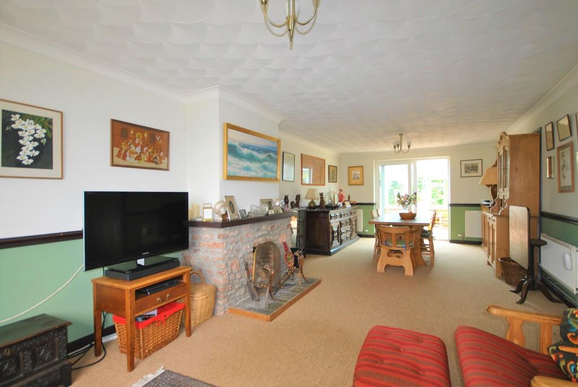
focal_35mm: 15
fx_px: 241
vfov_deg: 77.5
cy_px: 194
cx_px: 289
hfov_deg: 100.3
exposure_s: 1/25
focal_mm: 10
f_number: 4
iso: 200
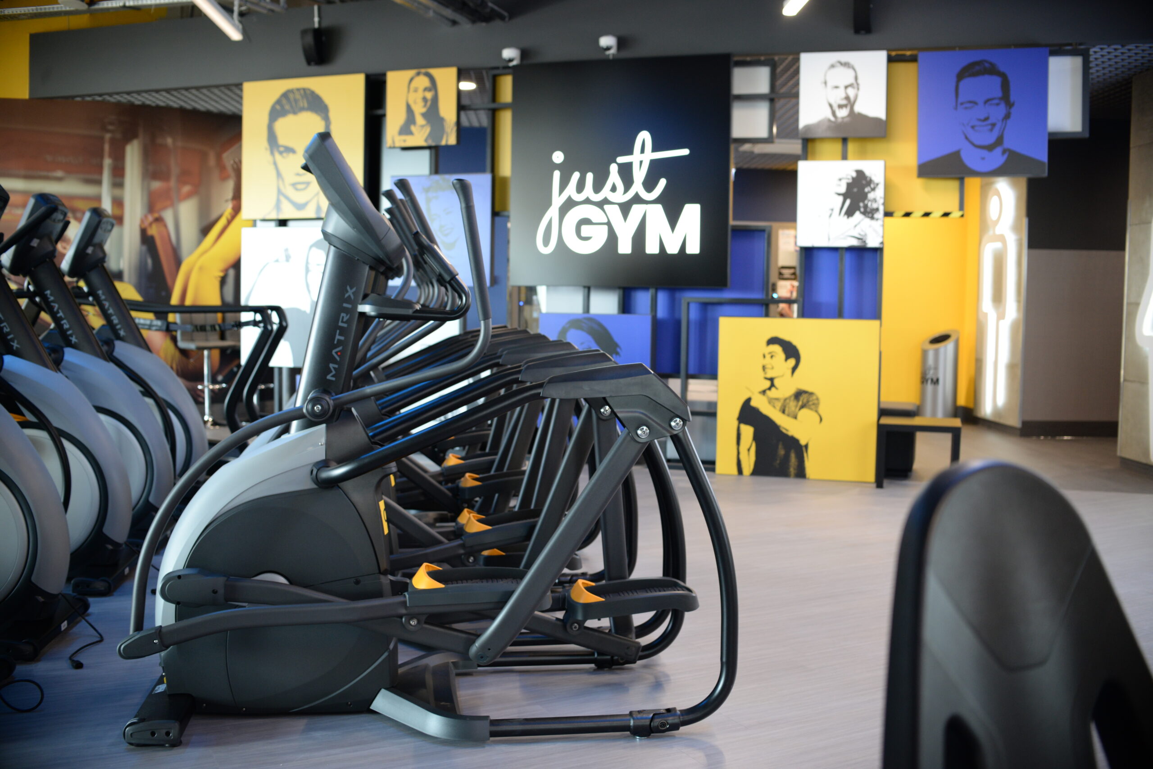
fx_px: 1121
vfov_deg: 37.9
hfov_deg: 54.4
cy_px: 384
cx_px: 576
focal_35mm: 35
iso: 800
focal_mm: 35
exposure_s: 1/50
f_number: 4
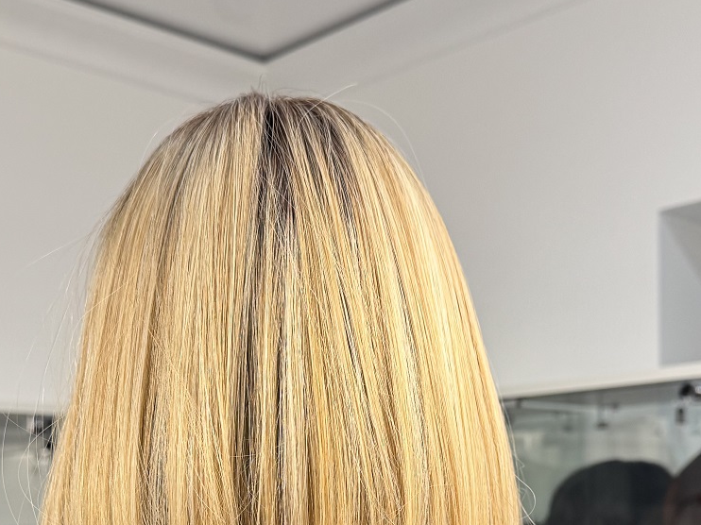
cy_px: 502
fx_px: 1113
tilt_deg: +0.9
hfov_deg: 34.9
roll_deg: +0.9
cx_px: 335
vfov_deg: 25.5
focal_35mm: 55
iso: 80
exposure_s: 1/100
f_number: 1.78
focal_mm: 6.76
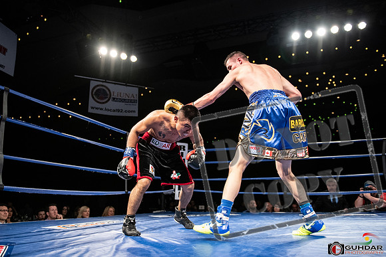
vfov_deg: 45.1
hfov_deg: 63.8
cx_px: 181
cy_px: 128
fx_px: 310
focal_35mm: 29
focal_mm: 26
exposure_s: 1/1000
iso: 2000
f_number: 2.8
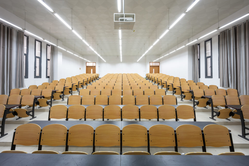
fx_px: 97
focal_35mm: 14
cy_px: 83
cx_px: 124
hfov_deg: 104.2
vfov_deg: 81.2
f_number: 11
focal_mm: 14
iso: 64
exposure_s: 2.5
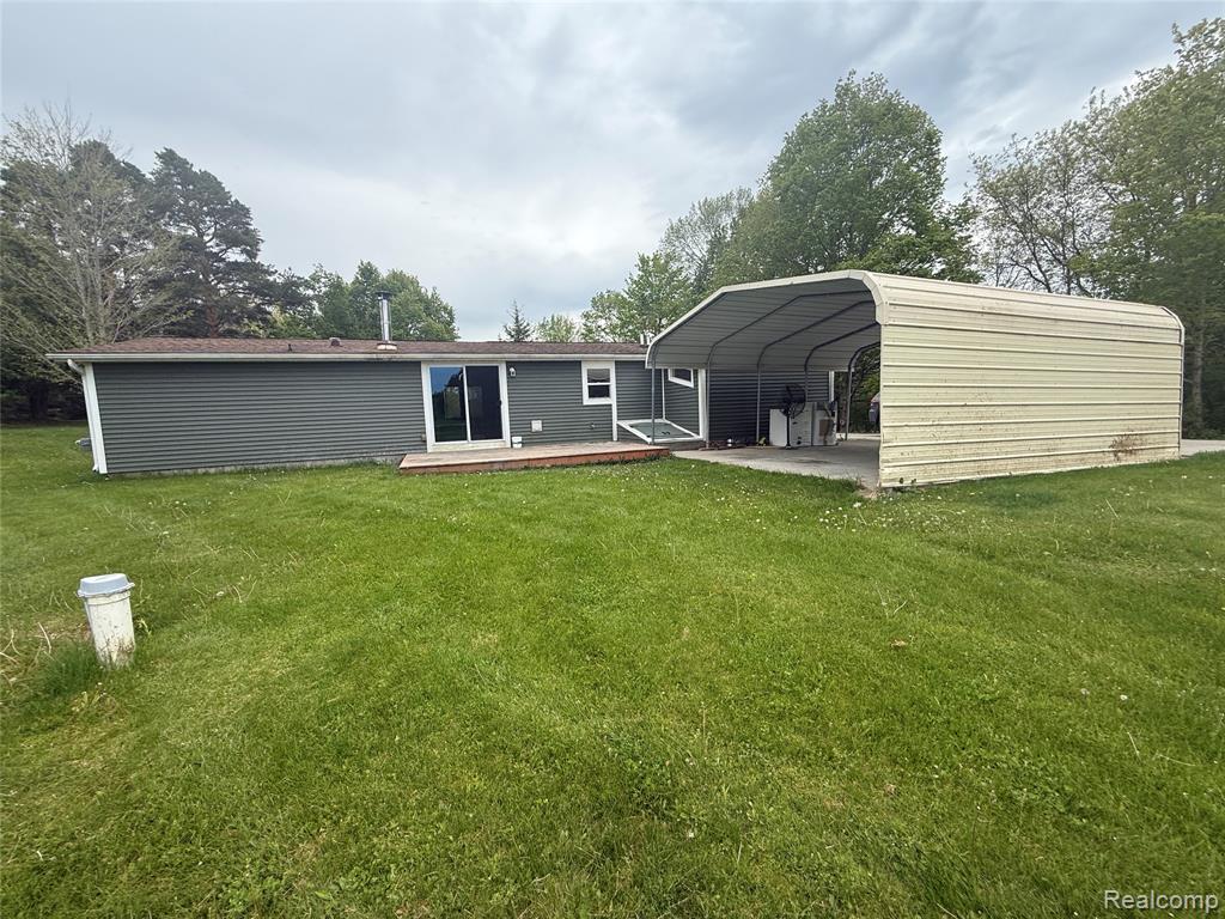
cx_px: 612
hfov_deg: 102.1
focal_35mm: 14
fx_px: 495
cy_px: 460
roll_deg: +1.8
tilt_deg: -4.7
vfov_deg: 85.7
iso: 64
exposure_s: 1/751
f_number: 2.2
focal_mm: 2.22
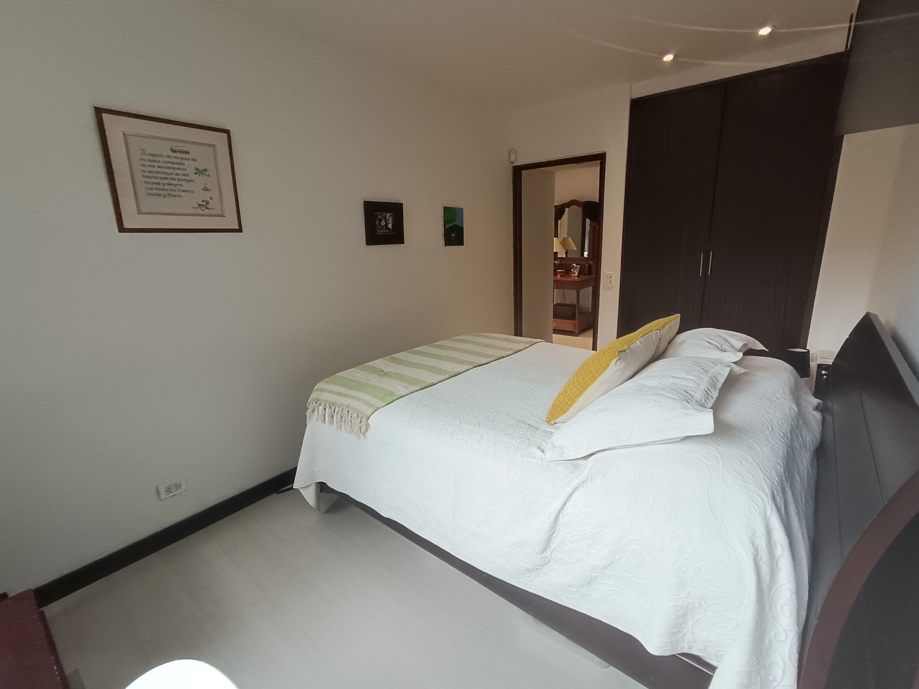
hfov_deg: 94.5
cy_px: 344
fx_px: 425
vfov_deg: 78.1
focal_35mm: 16
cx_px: 460
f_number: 2.2
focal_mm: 1.66
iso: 285
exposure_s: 1/60
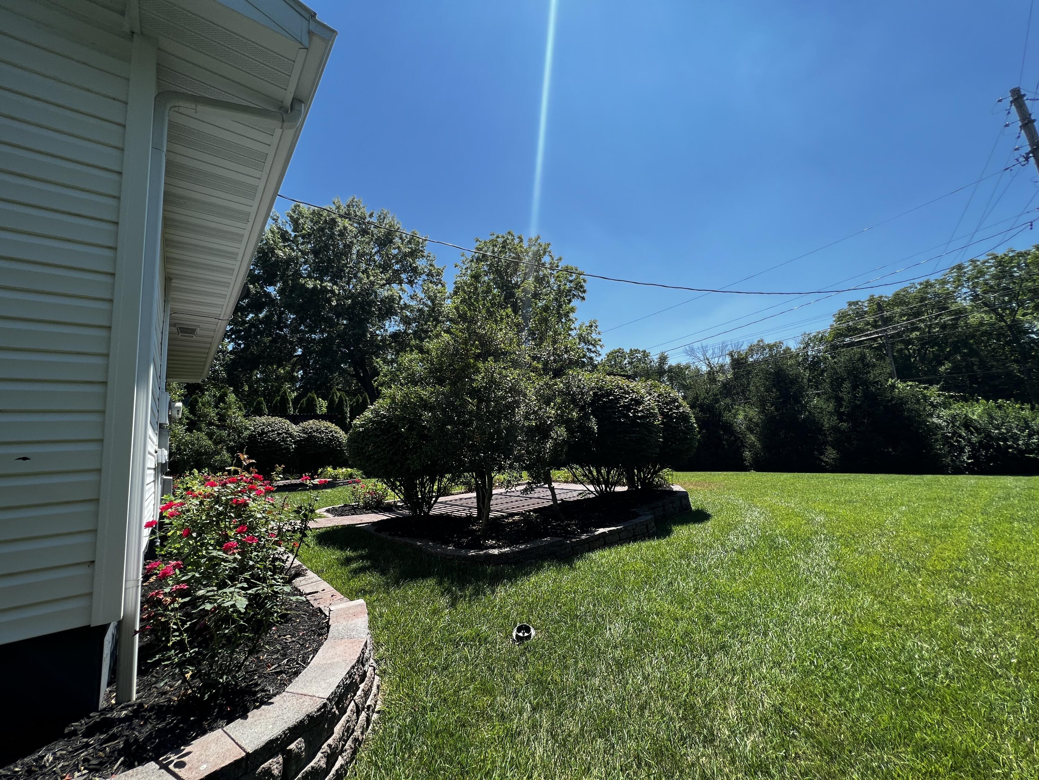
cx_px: 520
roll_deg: +5.3
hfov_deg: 106.2
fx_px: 390
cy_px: 390
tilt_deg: +5.5
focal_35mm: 13
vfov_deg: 89.9
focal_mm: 1.57
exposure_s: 1/786
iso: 32
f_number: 1.8
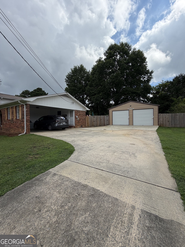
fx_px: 100
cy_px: 124
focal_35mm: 14
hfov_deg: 85.7
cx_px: 92
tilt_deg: -0.4
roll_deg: +1.2
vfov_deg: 102.1
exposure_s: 1/1125
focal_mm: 2.22
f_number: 2.2
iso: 25
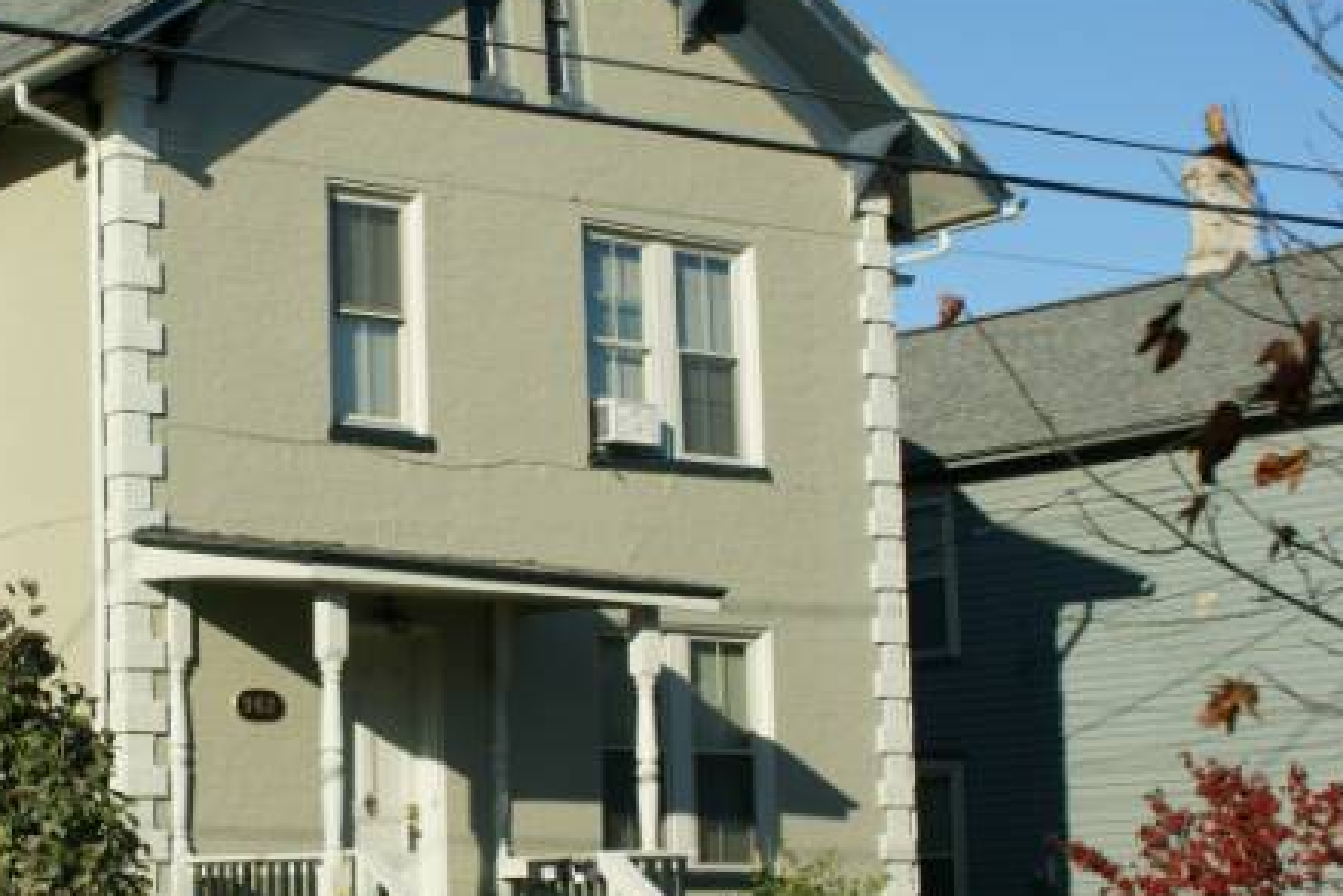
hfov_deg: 24.1
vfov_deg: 16.7
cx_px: 153
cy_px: 528
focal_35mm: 82
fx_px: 3060
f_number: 9
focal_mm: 30
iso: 100
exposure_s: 1/250
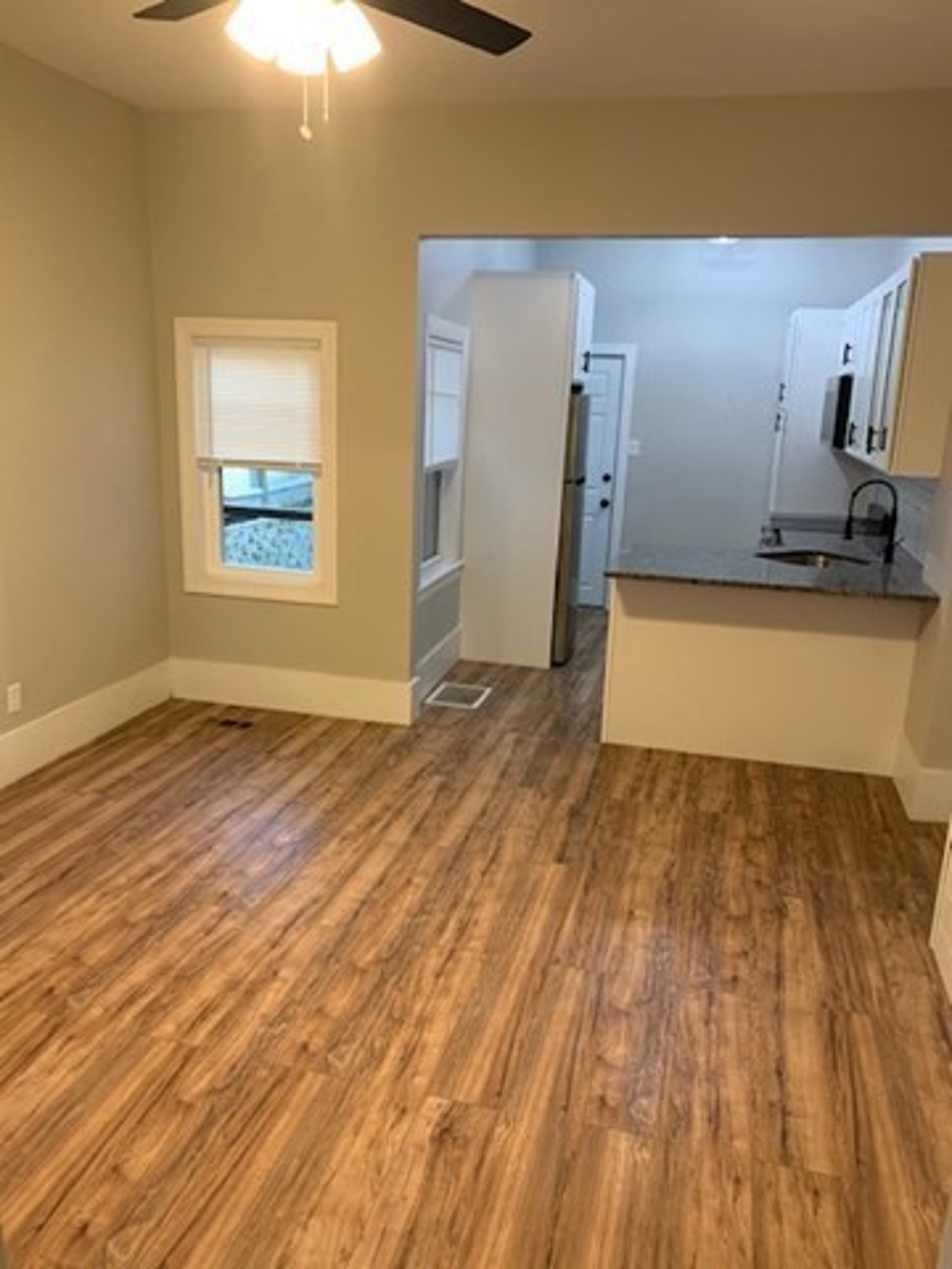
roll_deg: -1.0
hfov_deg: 53.1
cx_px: 476
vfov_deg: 67.3
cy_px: 634
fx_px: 953
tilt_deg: -10.8
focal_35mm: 26
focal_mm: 4.25
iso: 160
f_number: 1.8
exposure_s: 1/60
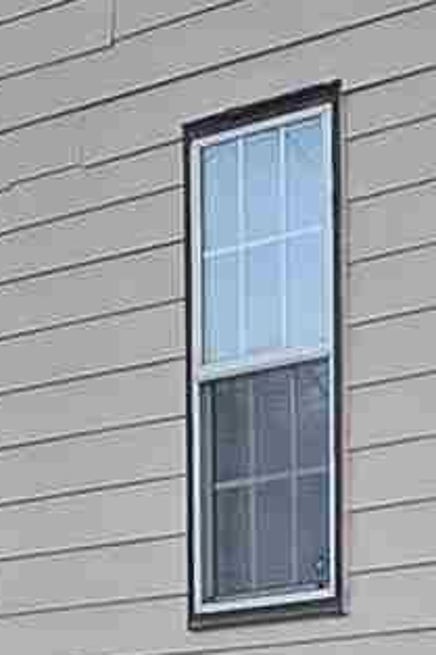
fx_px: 4255
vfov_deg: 8.8
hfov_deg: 5.8
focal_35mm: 234
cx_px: 686
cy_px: 647
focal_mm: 5.4
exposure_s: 1/3637
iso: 80
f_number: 1.8
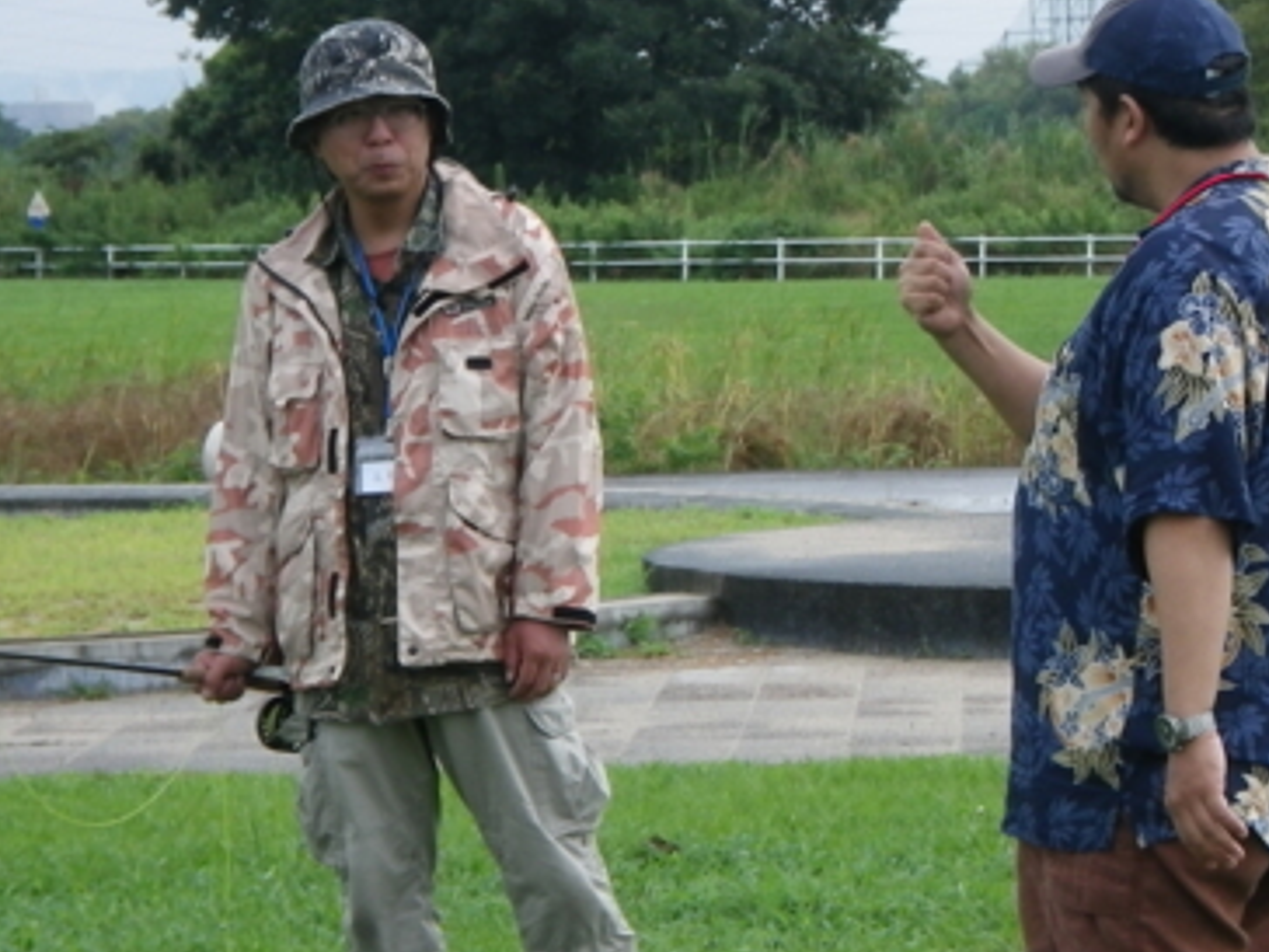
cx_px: 823
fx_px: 6195
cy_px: 488
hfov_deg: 11.7
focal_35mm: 169
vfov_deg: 8.8
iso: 80
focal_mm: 13.7
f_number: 4.8
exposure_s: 1/250
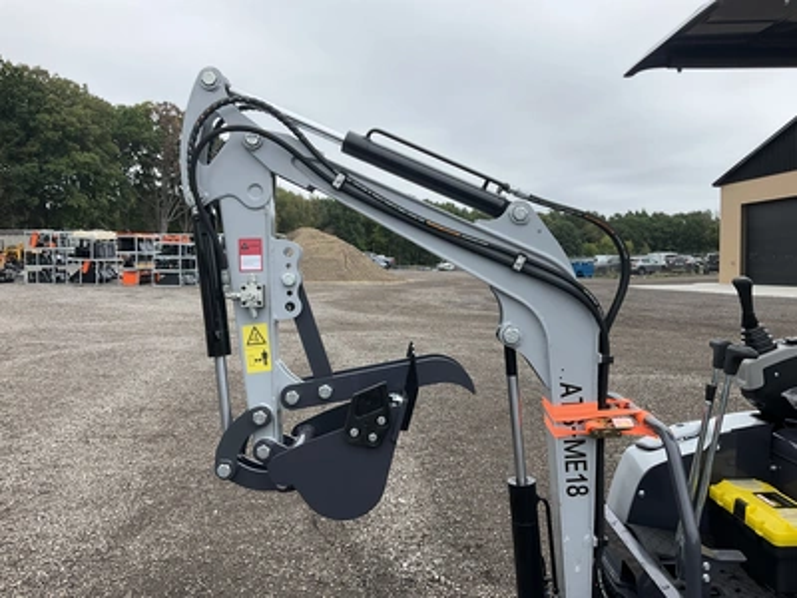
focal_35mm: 29
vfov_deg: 48.2
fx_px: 668
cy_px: 299
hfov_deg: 61.7
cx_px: 398
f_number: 1.8
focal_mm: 3
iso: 25
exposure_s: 1/719
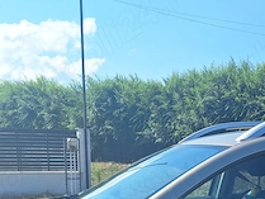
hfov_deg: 28.8
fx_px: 506
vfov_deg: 20.7
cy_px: 242
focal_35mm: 66
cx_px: 208
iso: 40
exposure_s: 1/2488
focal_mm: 5.54
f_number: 1.8
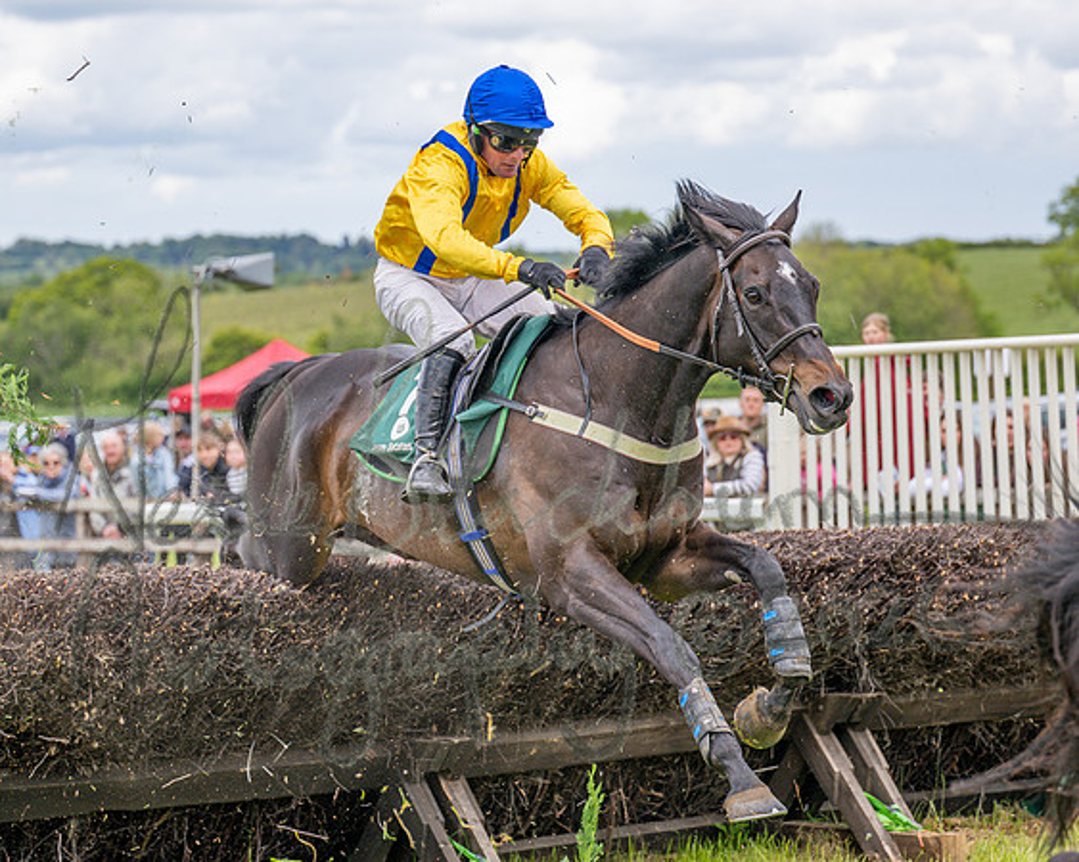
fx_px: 3729
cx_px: 505
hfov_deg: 16.5
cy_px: 470
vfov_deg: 13.2
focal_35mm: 117
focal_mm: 70
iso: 200
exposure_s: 1/1600
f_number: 2.8
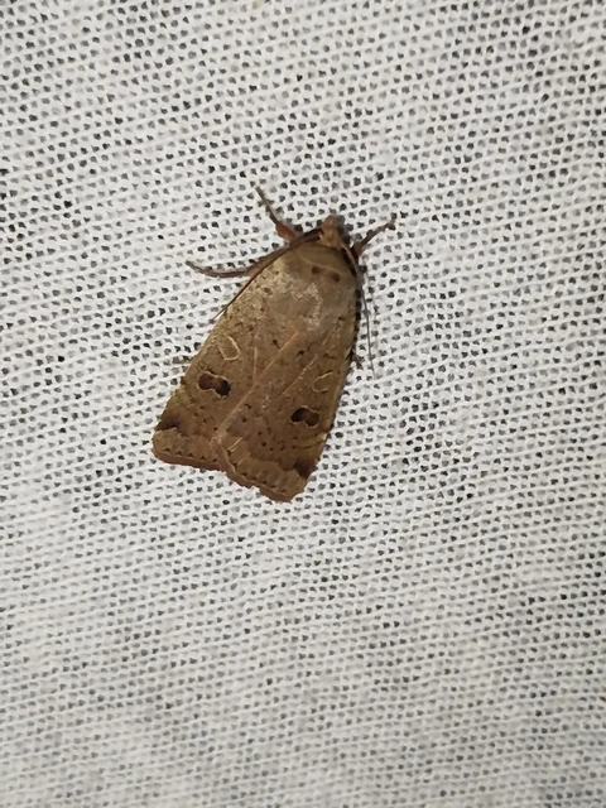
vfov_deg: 26.3
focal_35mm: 74
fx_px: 1727
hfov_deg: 19.9
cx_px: 303
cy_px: 404
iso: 160
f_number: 1.7
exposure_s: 1/50
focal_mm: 5.31
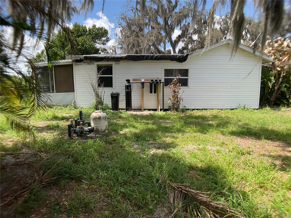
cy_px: 109
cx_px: 146
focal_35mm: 29
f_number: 1.8
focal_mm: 3
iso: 16
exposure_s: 1/709
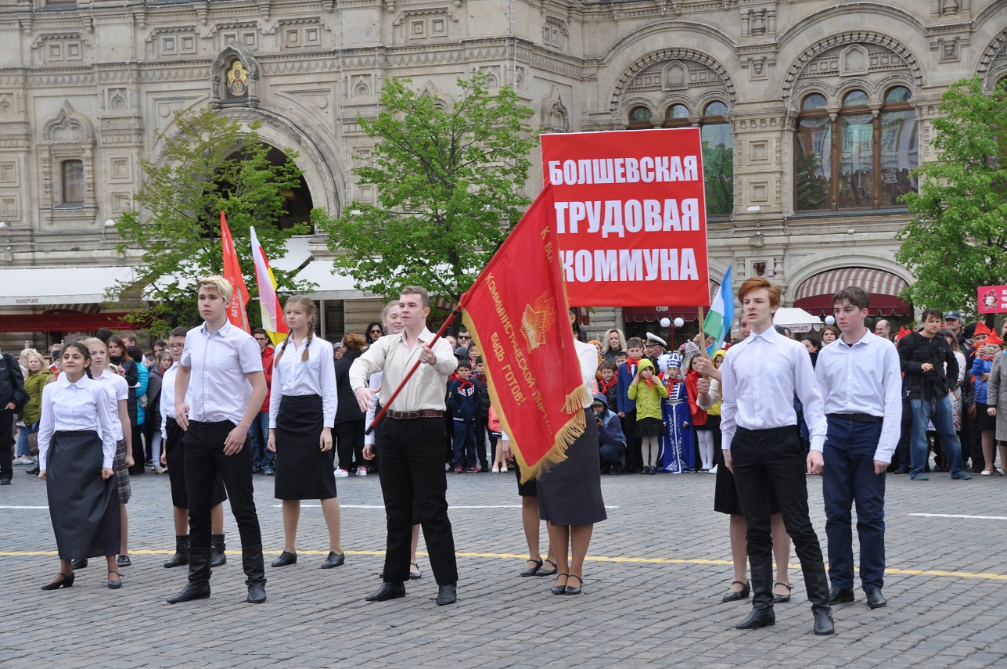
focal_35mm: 78
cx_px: 504
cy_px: 334
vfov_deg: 17.5
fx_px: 2179
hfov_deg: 26.0
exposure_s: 1/100
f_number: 10
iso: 200
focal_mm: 52
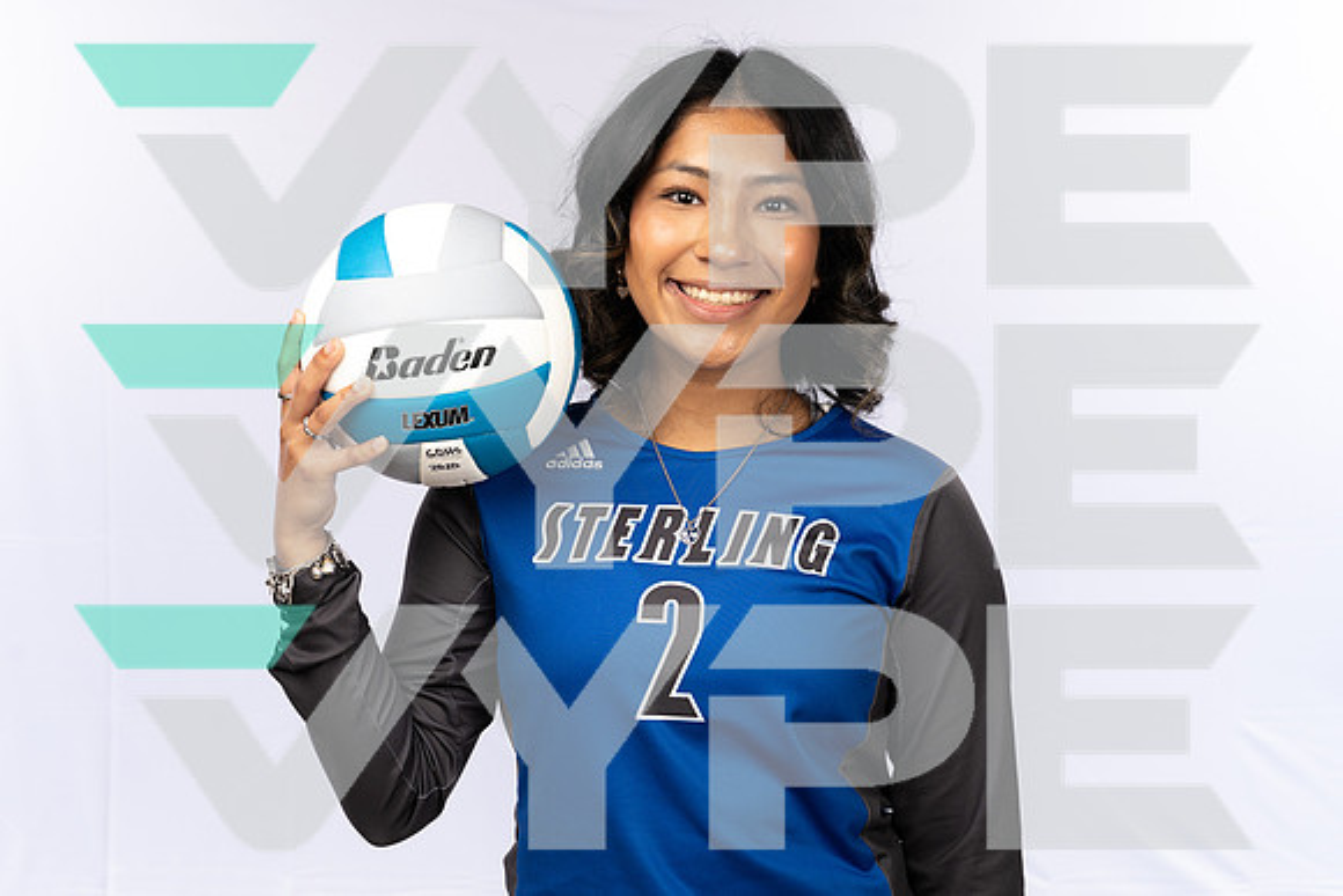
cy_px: 474
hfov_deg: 32.5
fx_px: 2297
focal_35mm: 62
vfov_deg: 22.1
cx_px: 577
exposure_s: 1/250
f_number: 7.1
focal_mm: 54
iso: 160
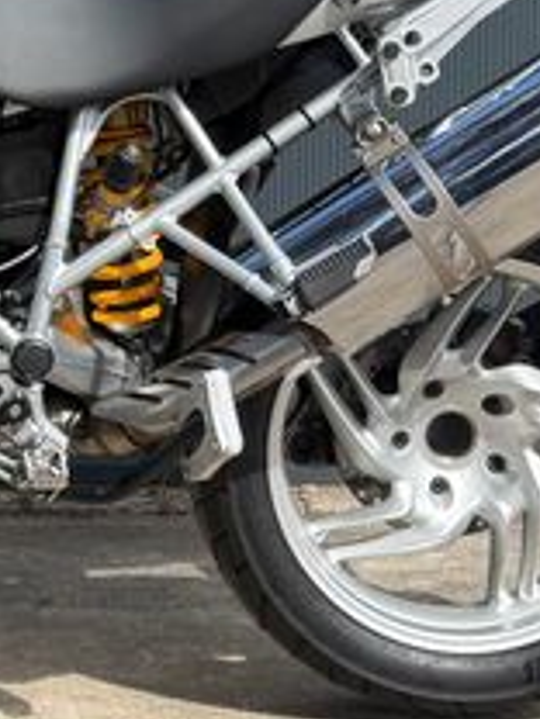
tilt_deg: -3.3
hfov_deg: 19.1
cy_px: 59
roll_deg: -0.4
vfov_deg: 25.4
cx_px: -59
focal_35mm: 74
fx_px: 1539
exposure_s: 1/2525
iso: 80
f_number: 1.78
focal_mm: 6.76
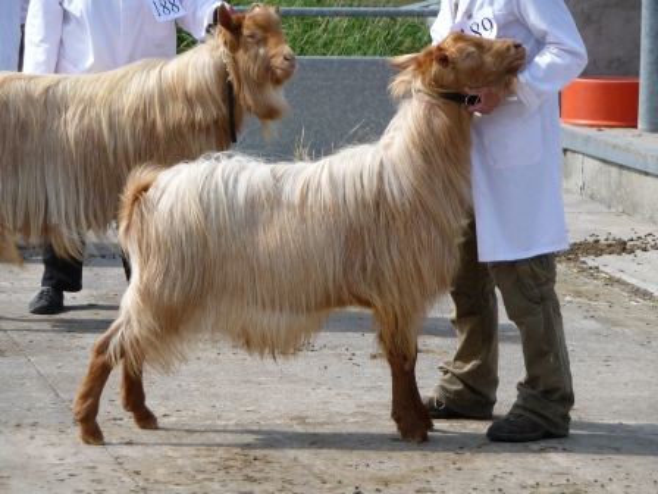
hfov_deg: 9.9
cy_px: 247
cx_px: 329
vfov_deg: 7.5
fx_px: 3783
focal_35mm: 199
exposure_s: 1/400
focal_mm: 34.2
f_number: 4.8
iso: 100
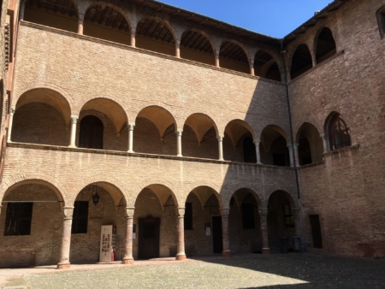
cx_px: 192
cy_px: 144
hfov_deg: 61.6
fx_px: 323
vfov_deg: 48.3
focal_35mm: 29
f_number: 2.2
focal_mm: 4.15
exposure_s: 1/769
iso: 25
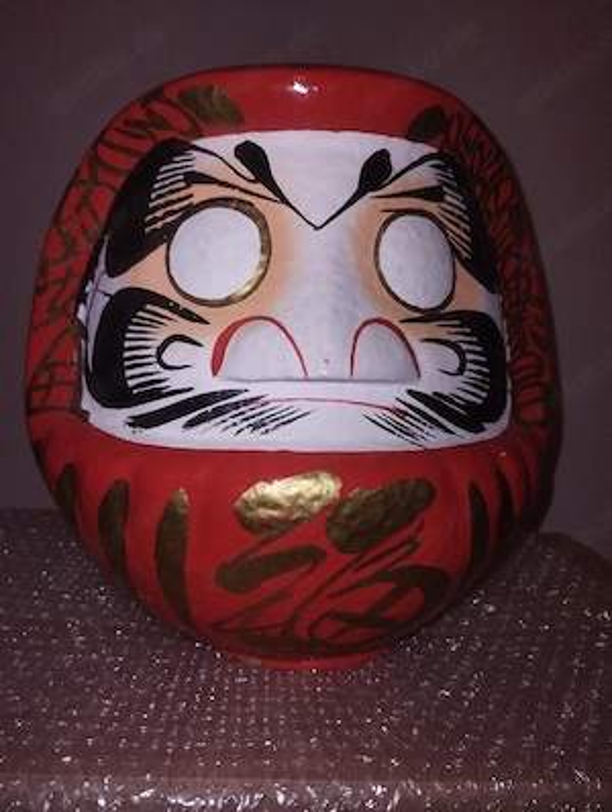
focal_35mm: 28
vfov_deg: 63.4
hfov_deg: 49.9
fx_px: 658
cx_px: 306
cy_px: 406
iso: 188
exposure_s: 1/60.2
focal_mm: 4.27
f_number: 1.8
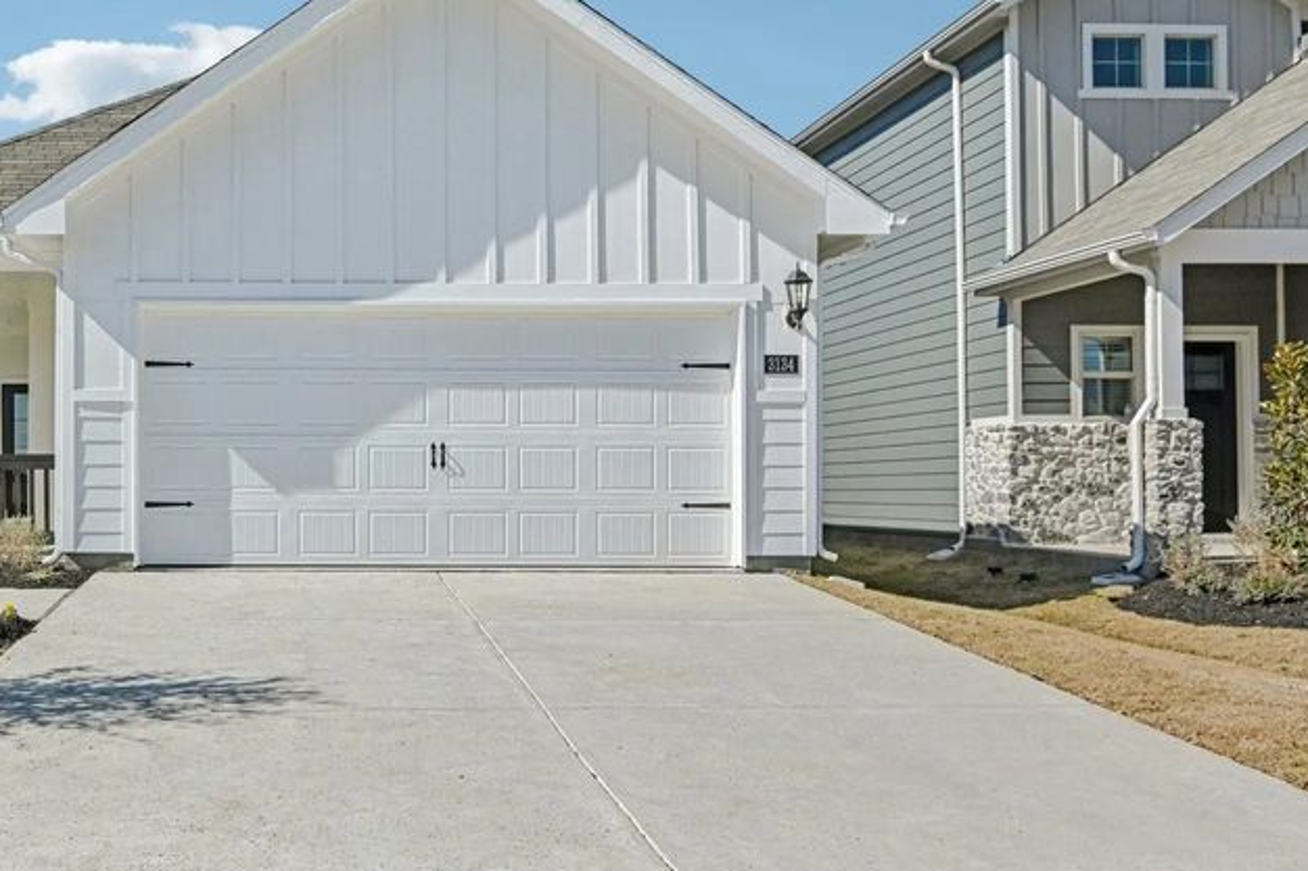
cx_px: 295
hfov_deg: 50.5
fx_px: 1308
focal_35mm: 36
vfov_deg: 36.7
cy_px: 346
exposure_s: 1/2000
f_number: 8
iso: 400
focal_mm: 22
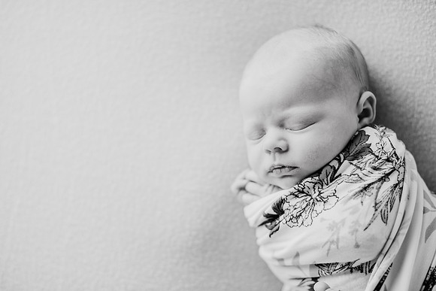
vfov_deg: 27.0
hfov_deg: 39.6
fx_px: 606
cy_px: 146
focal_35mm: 50
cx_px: 218
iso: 100
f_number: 2.2
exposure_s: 1/160
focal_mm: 50
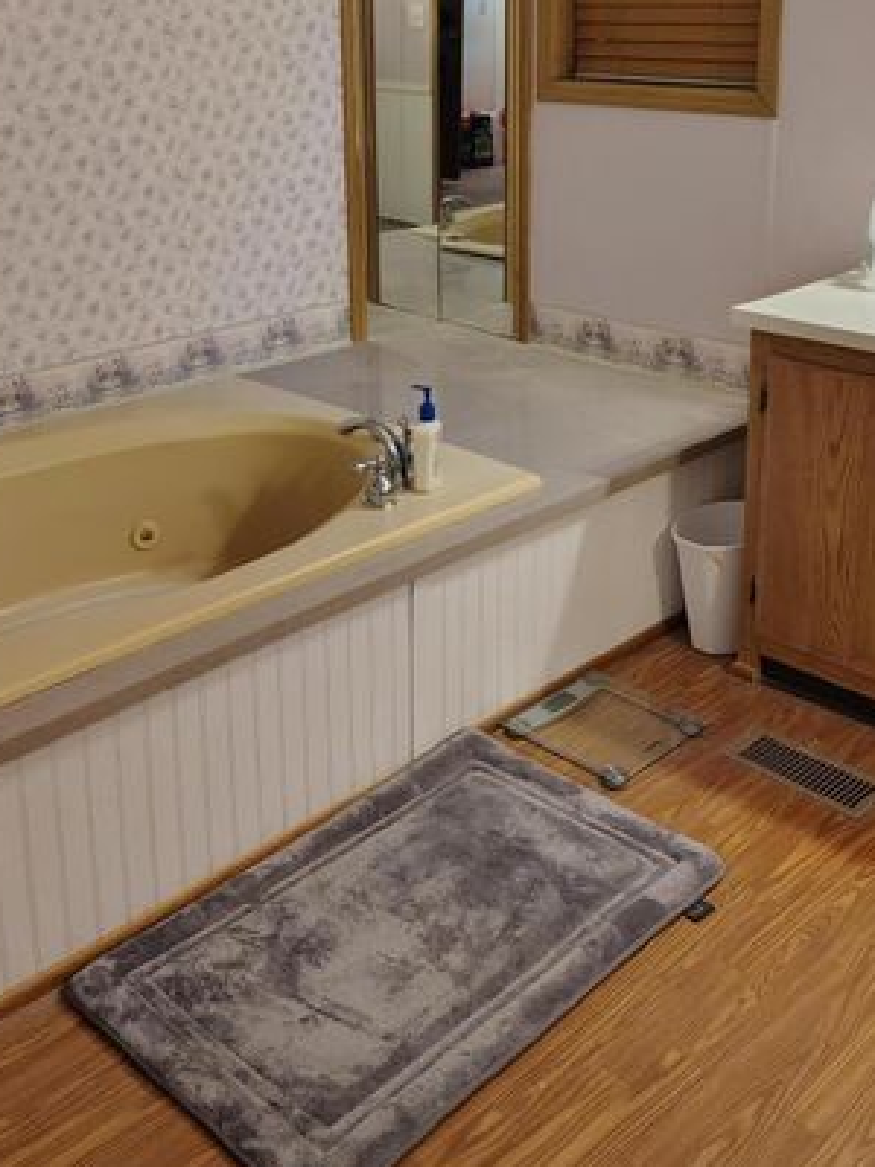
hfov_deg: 36.0
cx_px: 452
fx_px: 1348
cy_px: 311
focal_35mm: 40
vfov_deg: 45.4
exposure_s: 1/60
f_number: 1.8
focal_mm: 5.56
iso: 1030
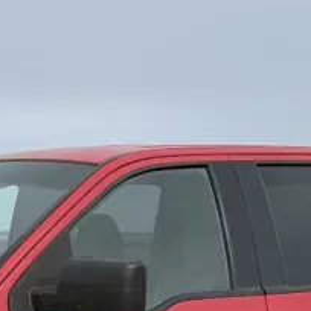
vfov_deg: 16.7
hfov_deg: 17.2
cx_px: 44
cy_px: 366
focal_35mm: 100
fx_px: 1016
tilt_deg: -5.2
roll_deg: -1.0
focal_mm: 6.86
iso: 80
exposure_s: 1/3802
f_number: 1.78
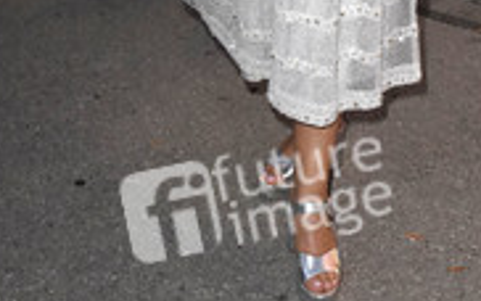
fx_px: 1012
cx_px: 333
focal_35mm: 77
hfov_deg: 26.5
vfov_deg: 15.2
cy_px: -195
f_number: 9
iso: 3200
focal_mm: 23
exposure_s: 1/160
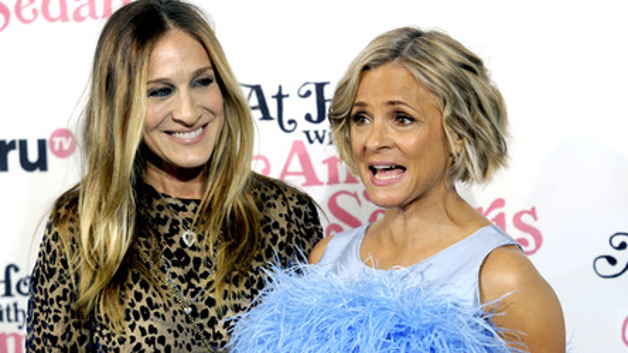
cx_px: 314
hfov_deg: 25.0
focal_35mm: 85
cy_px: 189
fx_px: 1416
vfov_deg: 14.2
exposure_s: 1/320
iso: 1600
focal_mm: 80
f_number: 4
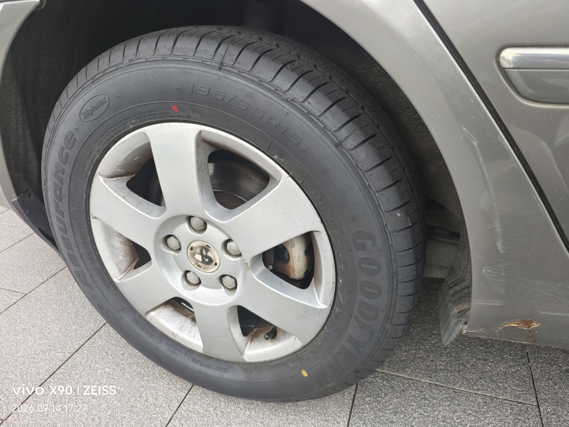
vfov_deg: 58.9
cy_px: 214
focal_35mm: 23
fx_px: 378
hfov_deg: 73.9
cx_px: 284
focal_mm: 5.5
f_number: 1.75
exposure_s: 1/61.3
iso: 512
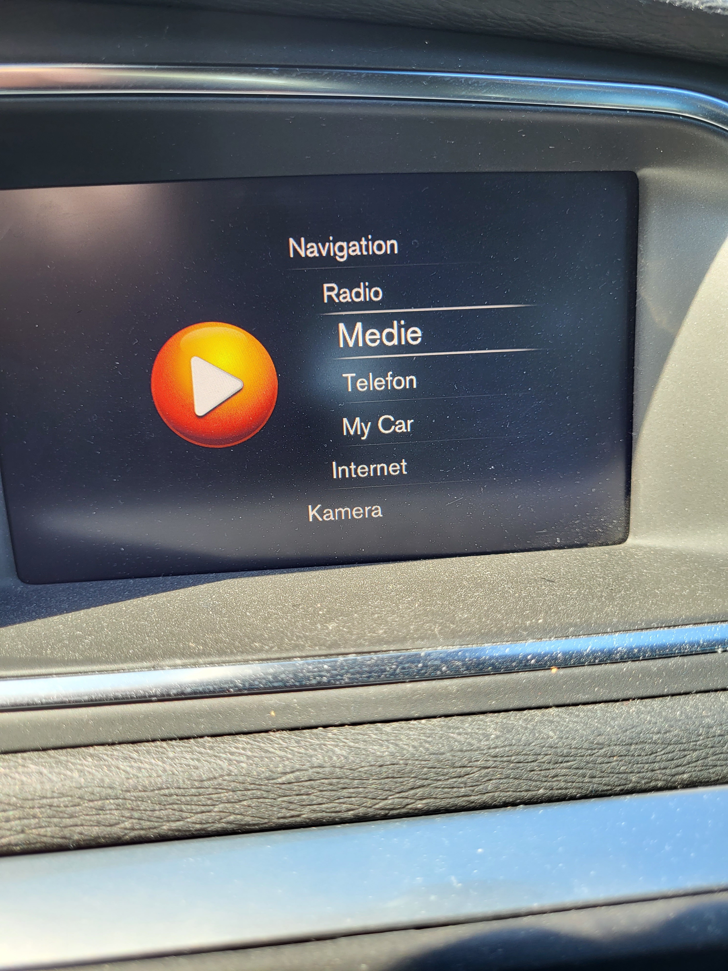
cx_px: 364
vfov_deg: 67.3
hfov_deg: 53.1
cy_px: 486
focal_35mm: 26
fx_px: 729
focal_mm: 5.4
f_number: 1.8
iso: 40
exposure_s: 1/126
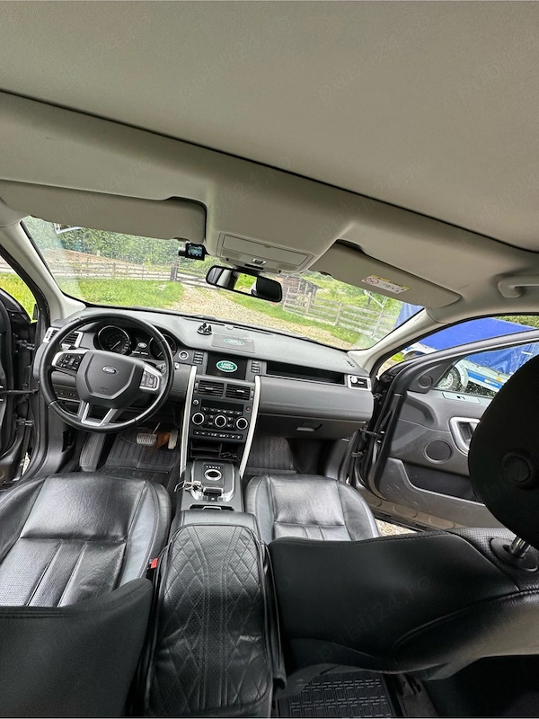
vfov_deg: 102.1
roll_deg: -17.1
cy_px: 360
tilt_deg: -13.3
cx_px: 270
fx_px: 291
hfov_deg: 85.7
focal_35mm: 14
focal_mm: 2.22
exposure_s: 1/99
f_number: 2.2
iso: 125
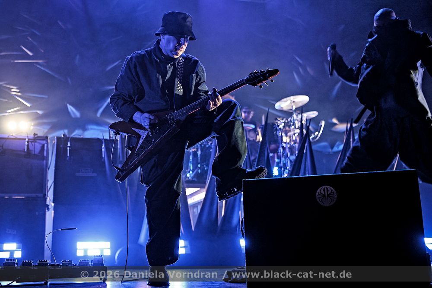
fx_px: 420
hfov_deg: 54.4
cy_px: 144
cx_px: 216
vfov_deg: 37.9
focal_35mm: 35
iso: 220
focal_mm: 35
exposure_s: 1/159
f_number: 2
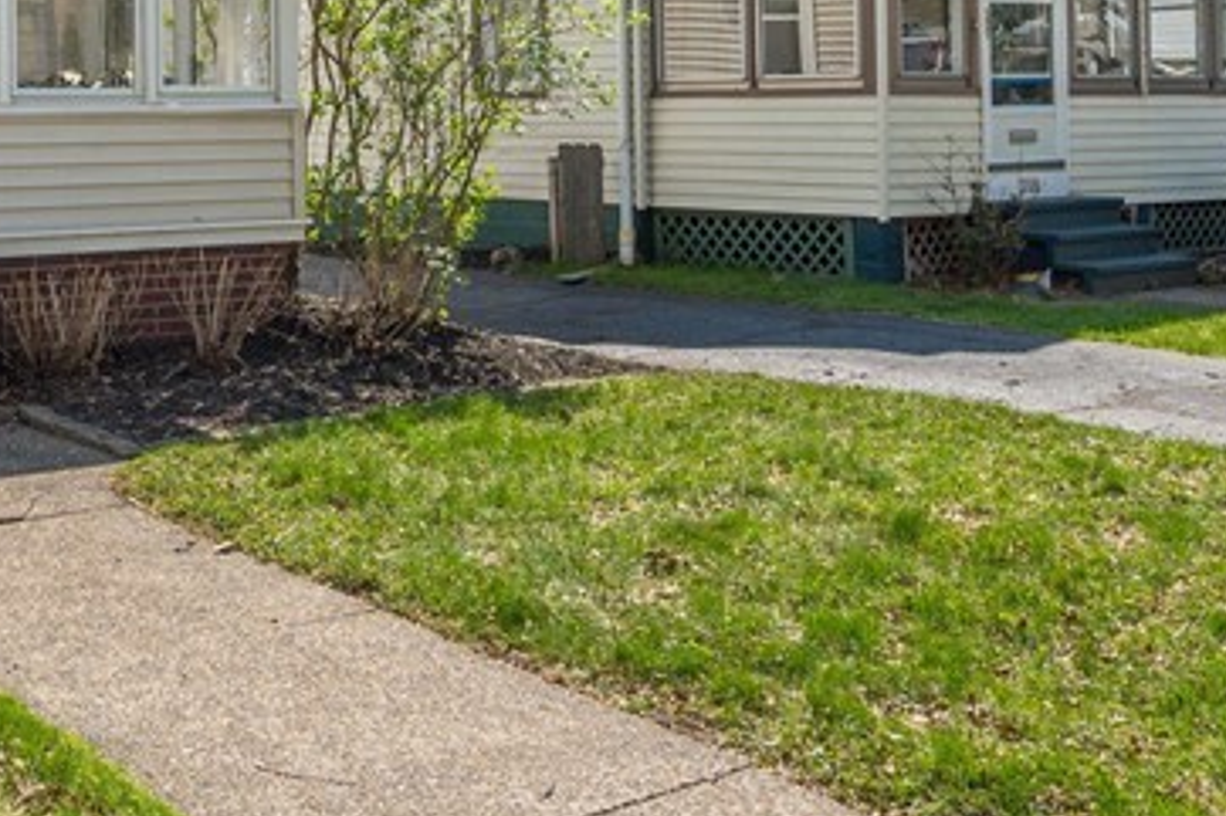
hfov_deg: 35.1
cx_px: 161
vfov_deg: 23.0
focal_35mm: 54
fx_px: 1838
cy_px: -161
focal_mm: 18
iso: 200
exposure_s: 1/1250
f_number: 9
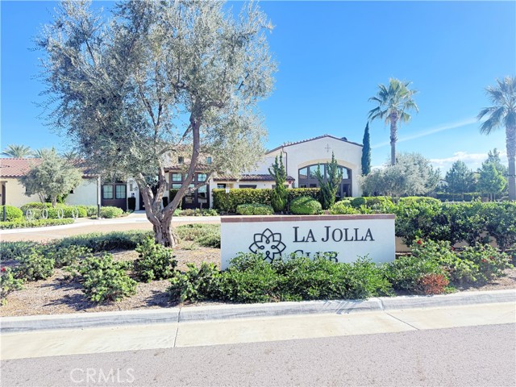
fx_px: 358
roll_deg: +1.1
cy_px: 194
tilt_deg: +1.0
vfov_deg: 56.8
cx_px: 258
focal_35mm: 24
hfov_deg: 71.6
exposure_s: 1/1091
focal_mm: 6.76
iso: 100
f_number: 1.78
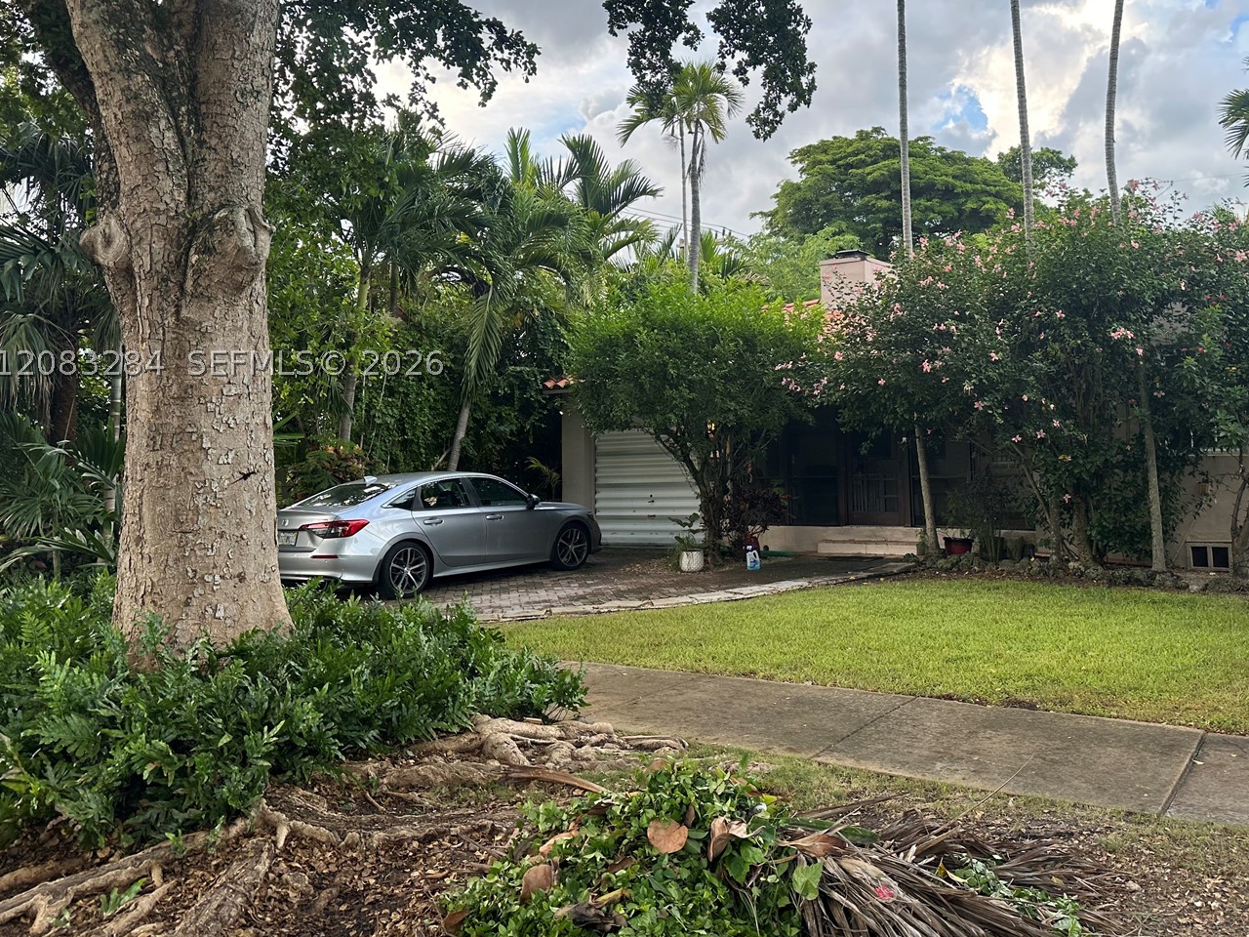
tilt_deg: +5.3
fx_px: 1082
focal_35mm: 30
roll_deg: +1.3
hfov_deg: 59.5
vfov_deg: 46.5
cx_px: 744
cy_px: 363
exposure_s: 1/433
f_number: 1.78
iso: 80
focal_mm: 6.86
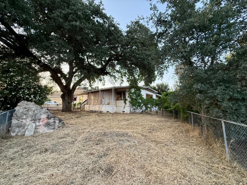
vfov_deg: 85.7
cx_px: 124
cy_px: 92
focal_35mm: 14
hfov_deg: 102.1
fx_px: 100
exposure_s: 1/99
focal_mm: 2.22
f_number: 2.2
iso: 125
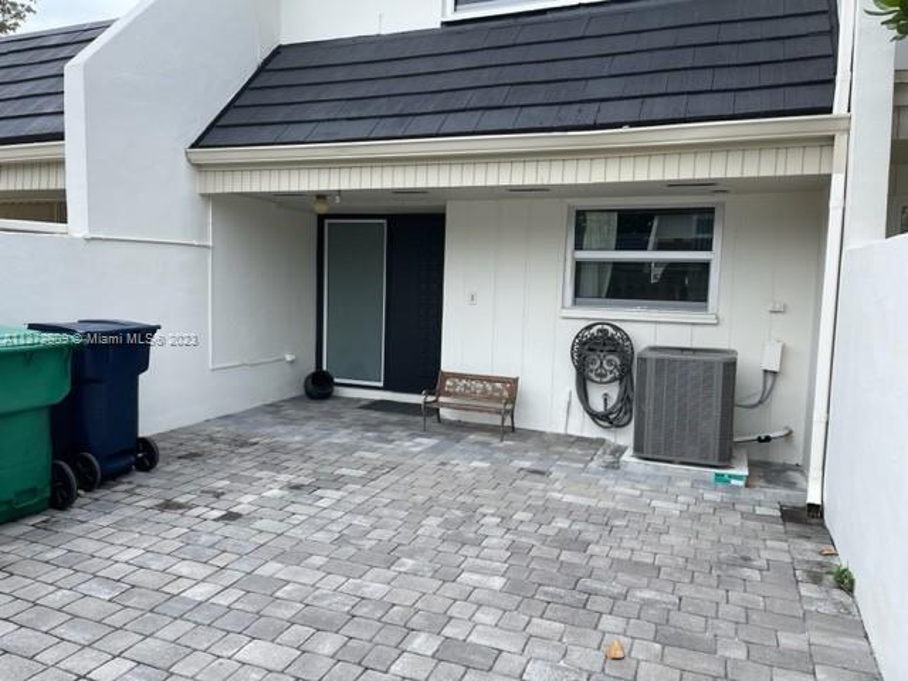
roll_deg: -2.5
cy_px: 340
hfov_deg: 67.3
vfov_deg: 53.1
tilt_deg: -7.1
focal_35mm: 26
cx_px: 454
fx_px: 682
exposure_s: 1/938
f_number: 1.6
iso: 32
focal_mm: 5.1
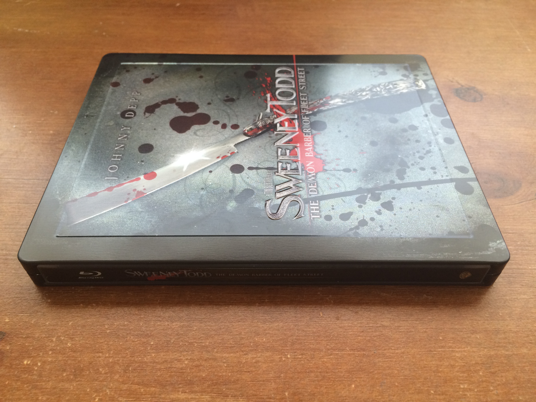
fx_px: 449
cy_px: 201
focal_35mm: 29
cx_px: 268
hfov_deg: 61.7
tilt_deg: -47.8
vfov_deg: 48.2
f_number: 2.2
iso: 80
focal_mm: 4.15
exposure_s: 1/30
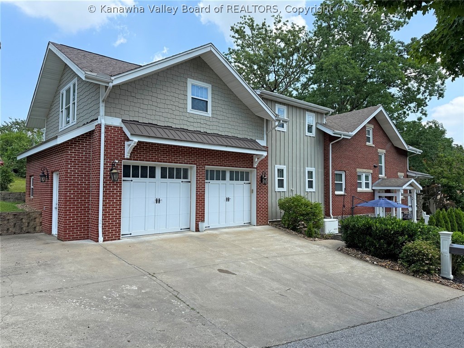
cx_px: 232
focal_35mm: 24
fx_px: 322
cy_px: 174
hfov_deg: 71.6
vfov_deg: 56.8
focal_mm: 6.76
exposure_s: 1/1949
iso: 100
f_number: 1.78
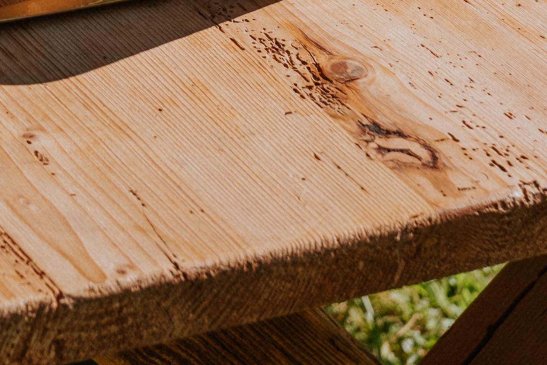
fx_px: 4012
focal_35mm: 264
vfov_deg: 5.0
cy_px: -571
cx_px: -167
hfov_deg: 7.7
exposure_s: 1/640
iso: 100
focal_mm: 42
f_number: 4.5
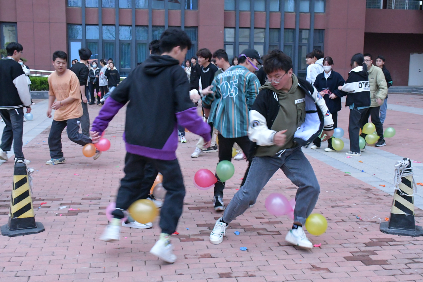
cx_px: 212
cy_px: 141
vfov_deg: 29.9
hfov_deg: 43.6
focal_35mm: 45
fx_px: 529
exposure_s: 1/100
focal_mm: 30
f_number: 7.1
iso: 6400
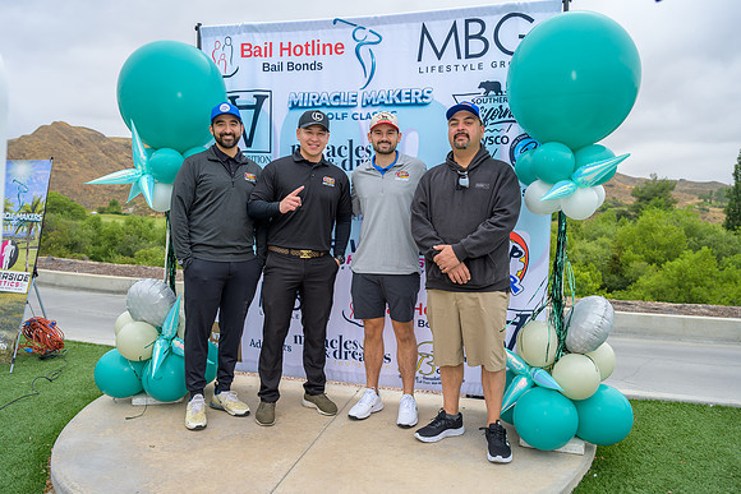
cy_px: 247
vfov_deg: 45.7
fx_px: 587
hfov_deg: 64.5
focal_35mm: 28
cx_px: 370
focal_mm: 28.5
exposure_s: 1/200
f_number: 4
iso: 125
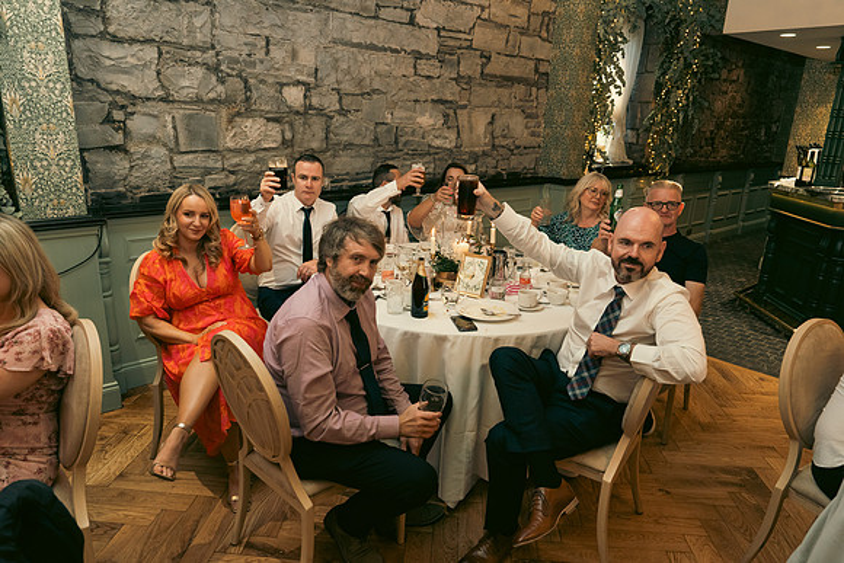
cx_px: 422
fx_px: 563
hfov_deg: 73.7
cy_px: 282
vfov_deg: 53.2
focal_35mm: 24
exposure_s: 1/160
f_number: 3.5
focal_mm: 24
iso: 2500
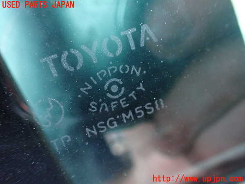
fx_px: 212
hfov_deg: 60.0
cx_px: 122
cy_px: 92
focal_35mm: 30
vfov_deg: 46.8
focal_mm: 5.4
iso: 800
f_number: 2.3
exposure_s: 1/125
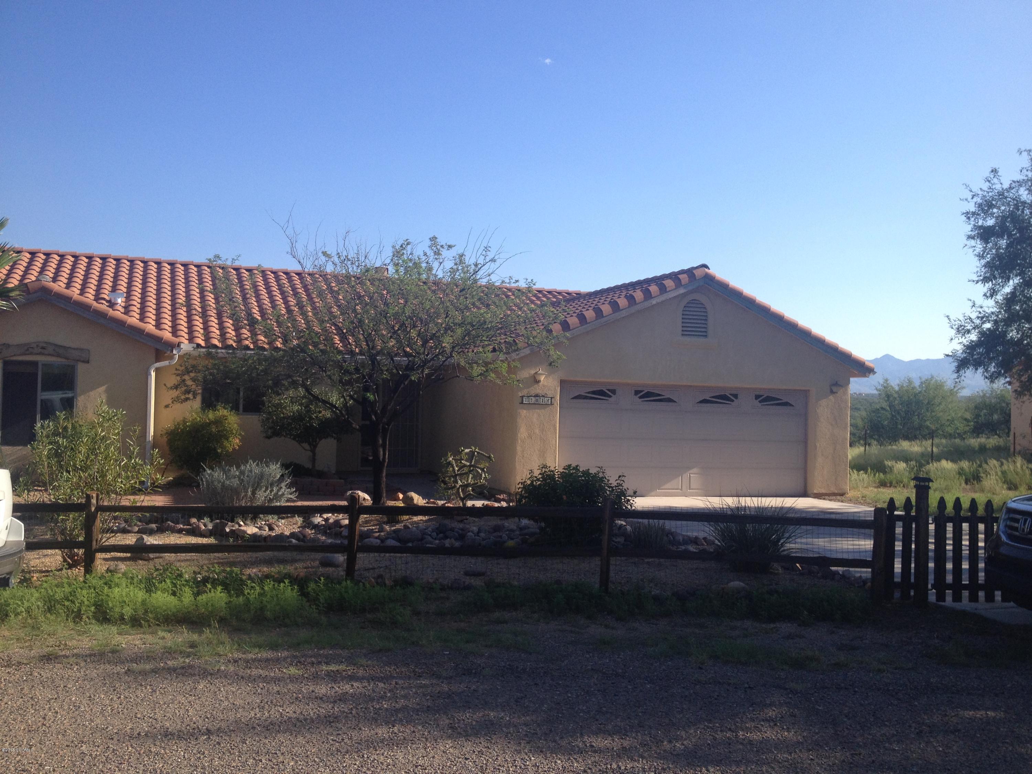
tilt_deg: -1.1
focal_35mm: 35
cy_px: 387
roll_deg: -3.4
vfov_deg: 40.7
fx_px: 1043
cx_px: 516
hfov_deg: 52.6
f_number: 2.4
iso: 50
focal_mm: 4.28
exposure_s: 1/1104
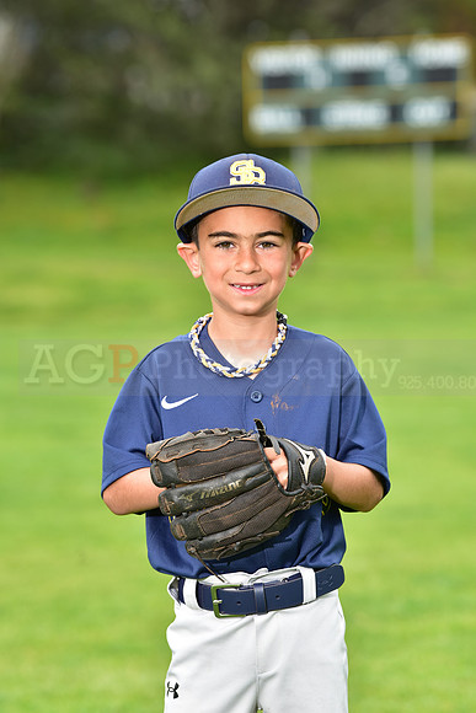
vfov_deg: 12.1
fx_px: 3369
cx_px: 238
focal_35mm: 170
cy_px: 356
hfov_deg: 8.1
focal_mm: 170
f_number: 5.6
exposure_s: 1/250
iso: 400
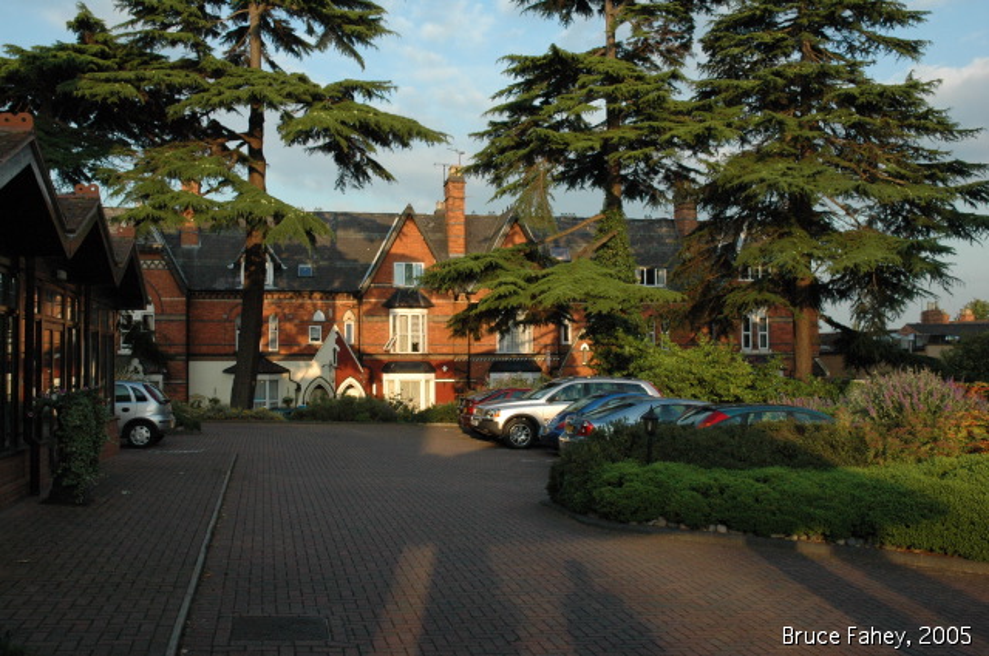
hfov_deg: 51.3
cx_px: 494
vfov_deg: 35.4
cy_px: 328
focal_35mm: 38
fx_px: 1029
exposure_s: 1/320
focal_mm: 25
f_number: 9
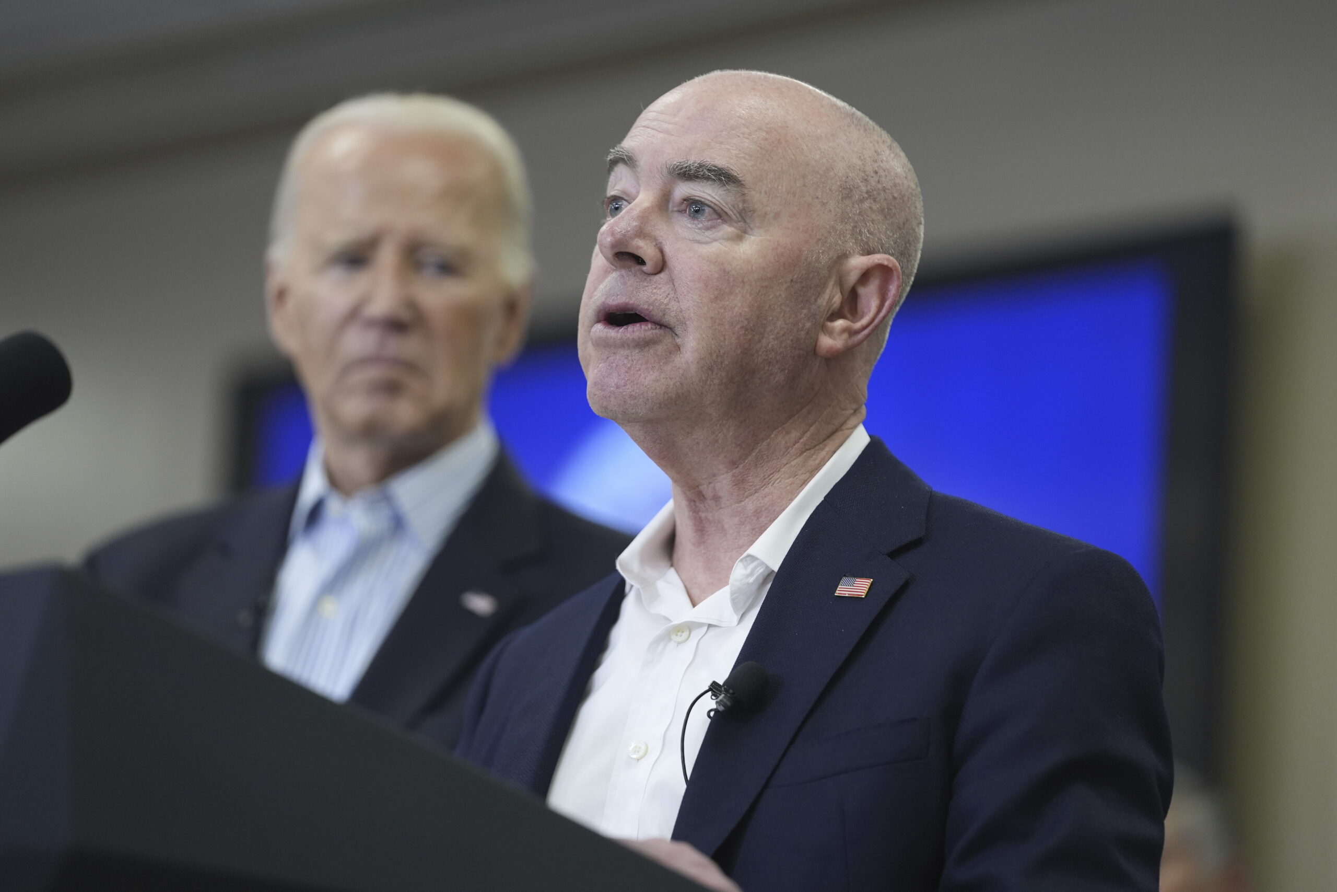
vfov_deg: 7.7
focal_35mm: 179
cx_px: 668
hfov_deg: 11.5
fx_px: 6648
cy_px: 446
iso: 1600
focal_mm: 179
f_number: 2.8
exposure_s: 1/320
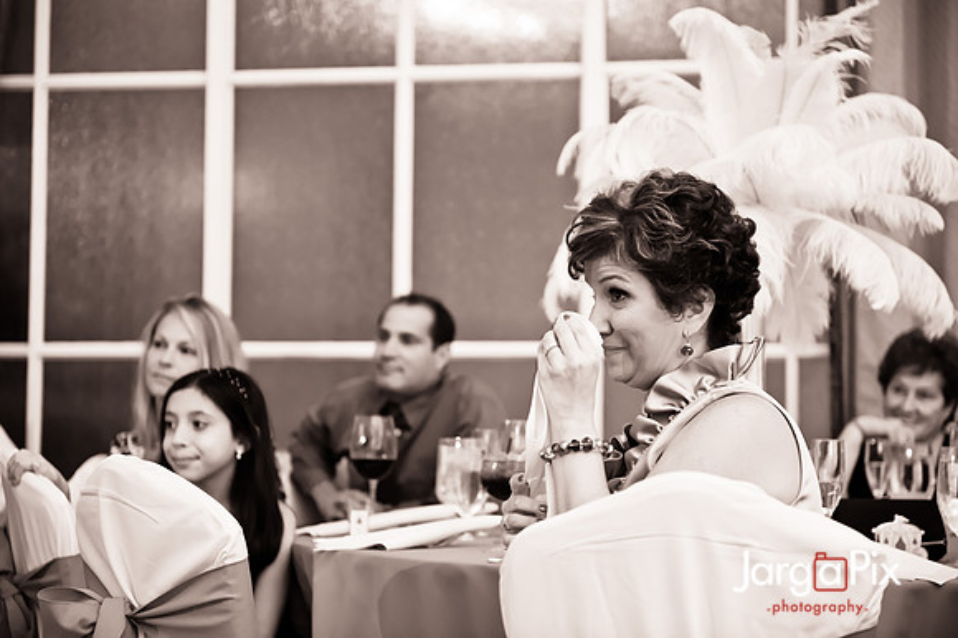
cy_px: 319
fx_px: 1862
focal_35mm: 70
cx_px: 479
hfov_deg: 28.9
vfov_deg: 19.4
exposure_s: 1/125
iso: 1600
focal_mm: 70
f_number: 3.2
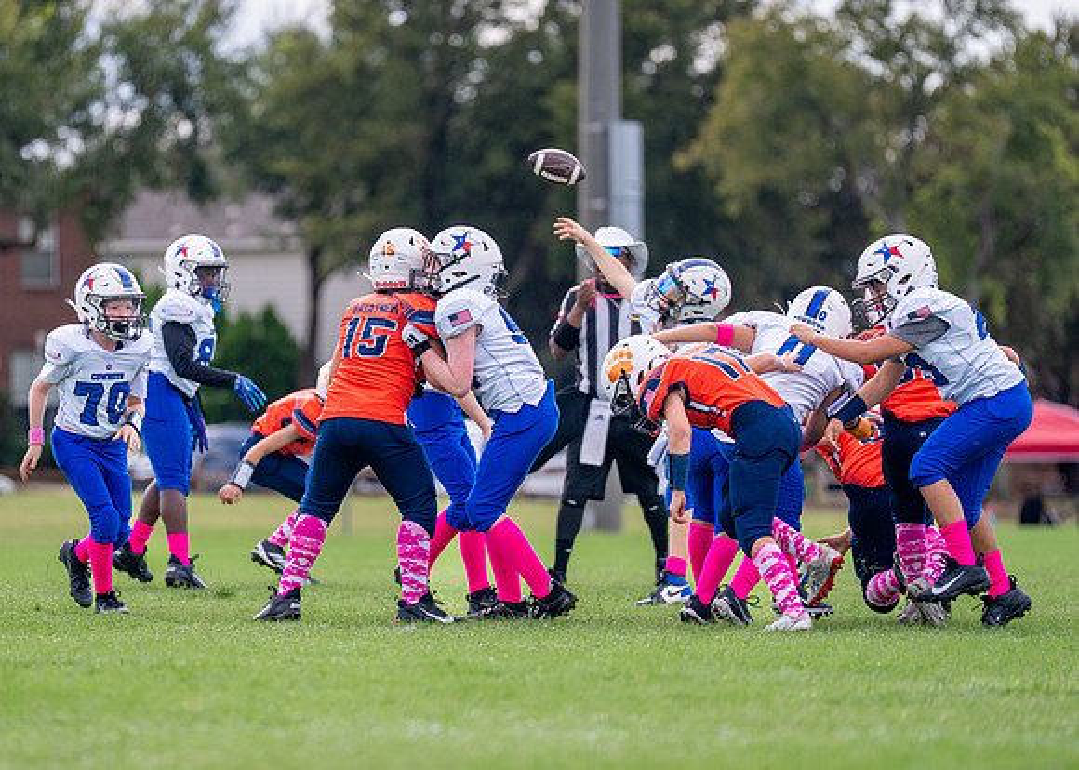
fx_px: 8786
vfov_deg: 5.0
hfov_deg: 7.0
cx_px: 429
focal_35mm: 287
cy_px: 366
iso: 400
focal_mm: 200
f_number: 2.8
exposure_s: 1/3200
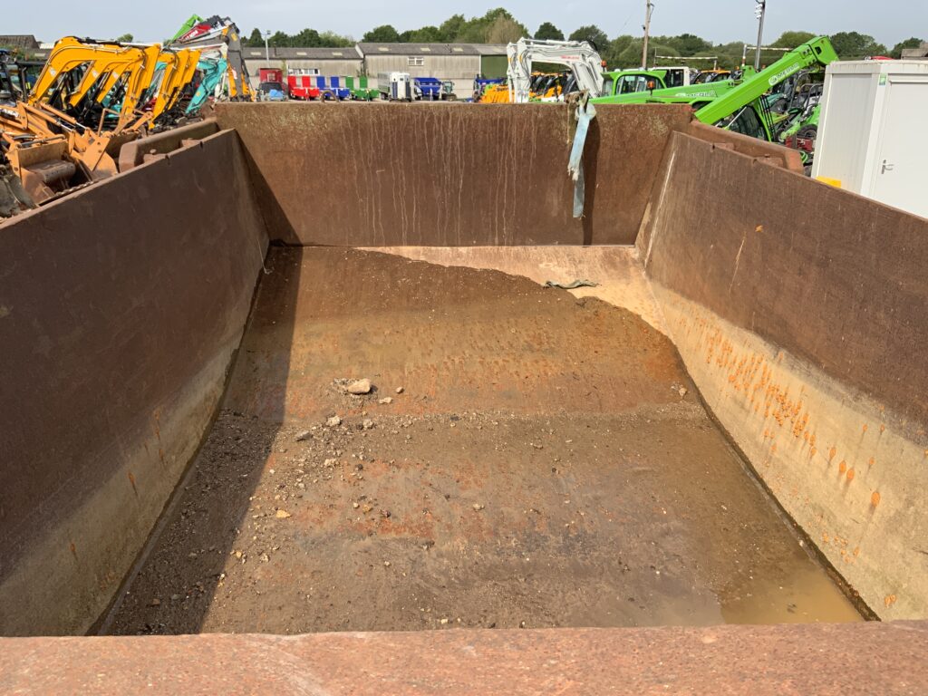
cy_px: 348
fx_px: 777
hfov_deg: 61.7
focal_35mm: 29
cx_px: 464
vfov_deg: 48.2
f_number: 1.8
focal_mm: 3
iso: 16
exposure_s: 1/1035
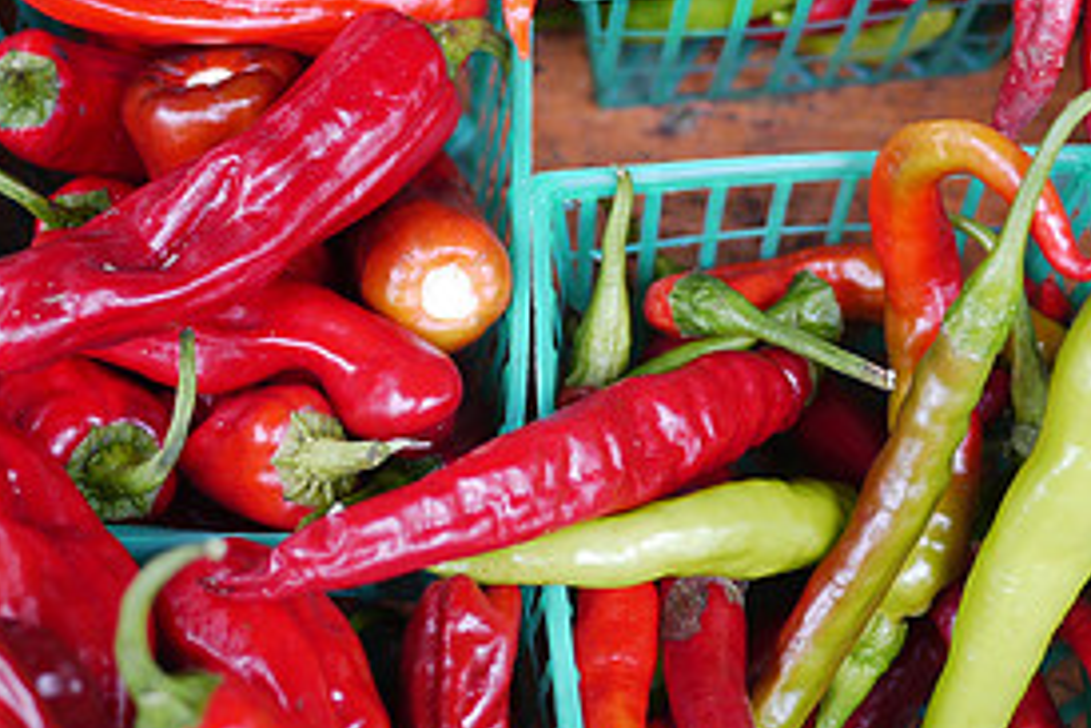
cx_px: 593
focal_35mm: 88
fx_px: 2668
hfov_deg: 23.1
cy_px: 125
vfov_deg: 15.4
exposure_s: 1/80
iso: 100
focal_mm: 20
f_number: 1.7
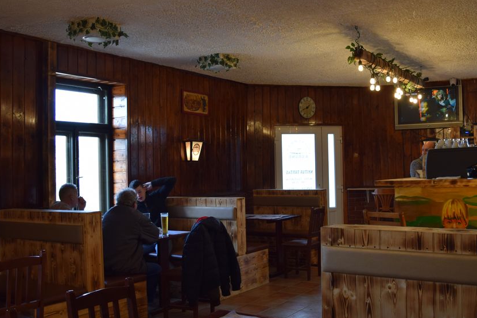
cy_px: 170
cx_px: 267
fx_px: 517
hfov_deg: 49.4
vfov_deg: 34.2
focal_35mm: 39
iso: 400
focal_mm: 18
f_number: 4.5
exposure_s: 1/80
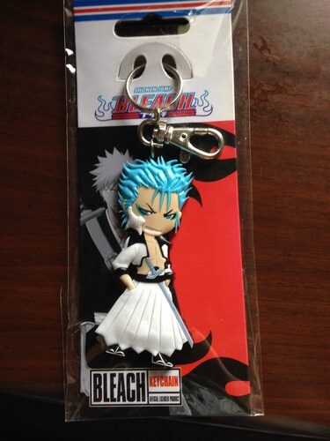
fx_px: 419
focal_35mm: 33
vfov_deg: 55.4
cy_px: 220
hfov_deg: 42.9
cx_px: 165
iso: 64
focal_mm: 4.12
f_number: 2.4
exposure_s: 1/30
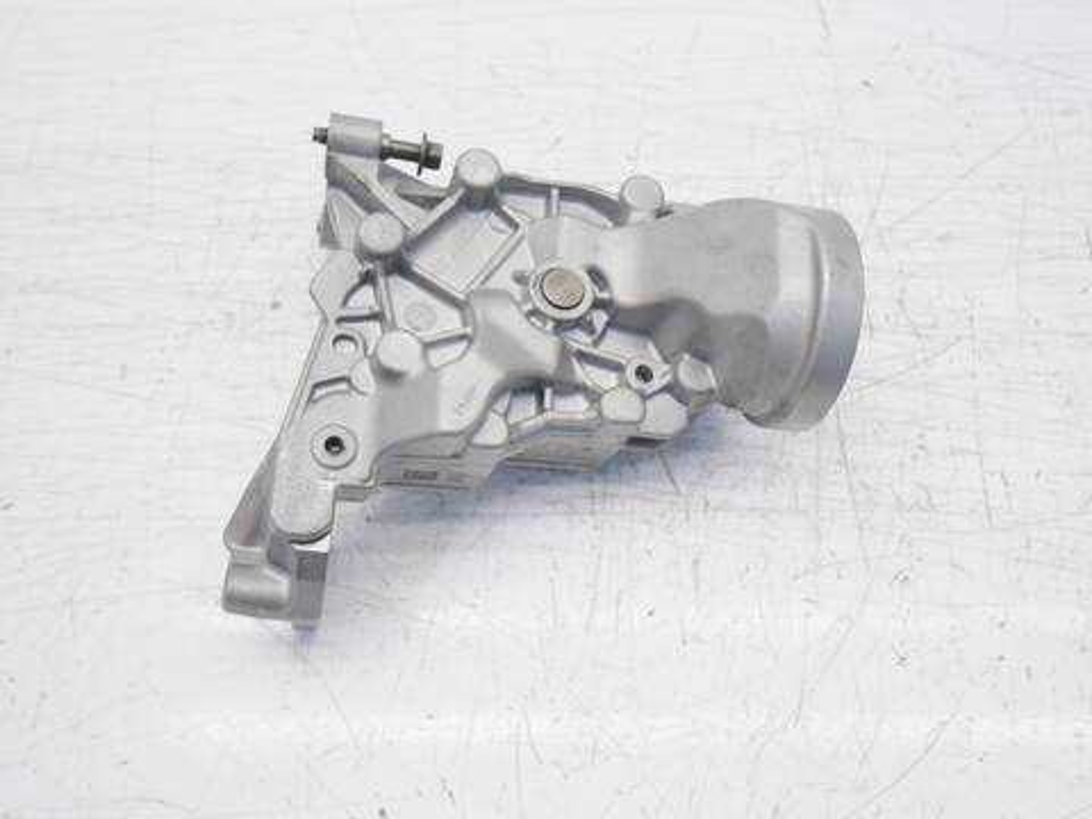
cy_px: 410
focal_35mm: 32
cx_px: 546
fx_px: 1009
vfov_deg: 44.2
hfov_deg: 56.8
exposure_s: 1/100
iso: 200
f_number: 4
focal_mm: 16
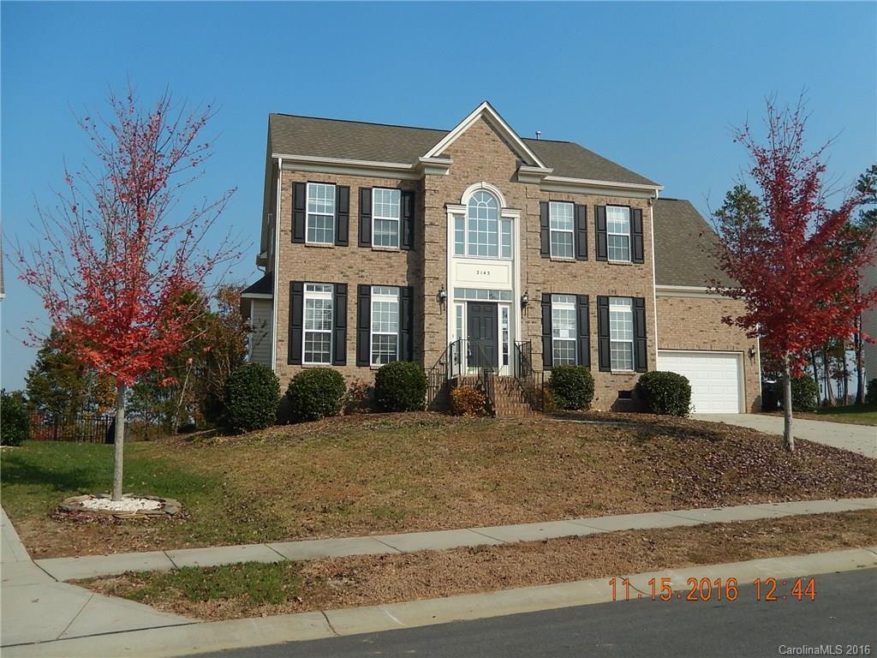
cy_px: 329
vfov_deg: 44.2
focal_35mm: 32
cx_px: 438
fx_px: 811
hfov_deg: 56.8
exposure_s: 1/400
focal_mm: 5.7
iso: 125
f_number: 7.6
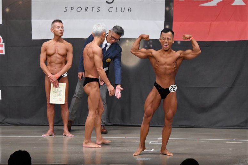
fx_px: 1288
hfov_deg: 11.0
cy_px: 82
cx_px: 124
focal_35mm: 187
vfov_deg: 7.3
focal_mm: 125
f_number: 5.6
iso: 5000
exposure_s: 1/400
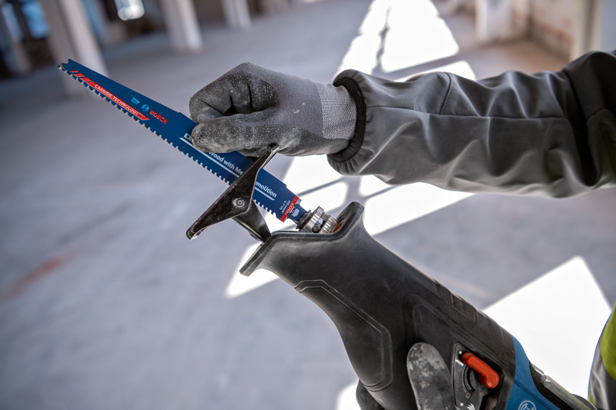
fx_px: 530
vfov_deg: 42.3
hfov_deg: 60.3
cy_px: 205
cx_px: 308
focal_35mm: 31
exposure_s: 1/60
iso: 200
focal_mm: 31
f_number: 3.5
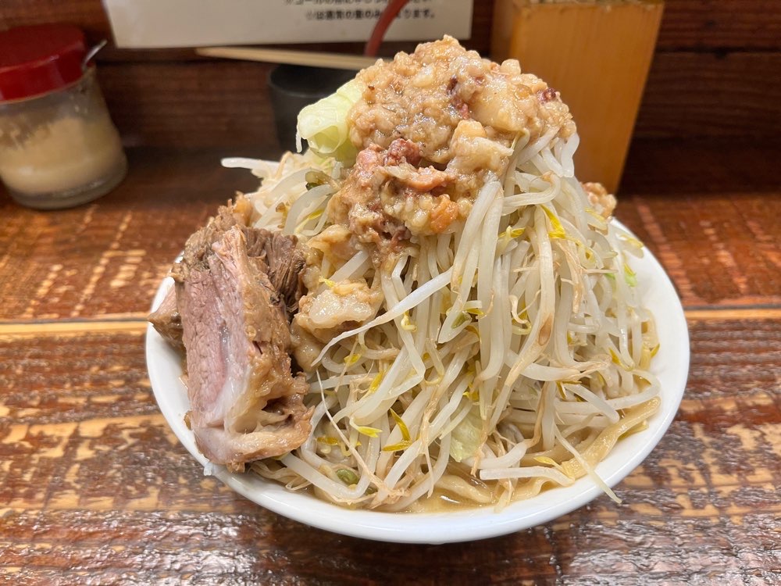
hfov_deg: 67.3
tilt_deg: -43.8
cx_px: 390
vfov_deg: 53.1
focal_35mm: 26
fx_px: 587
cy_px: 293
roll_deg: +0.7
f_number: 1.6
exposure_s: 1/50
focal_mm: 5.1
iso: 100
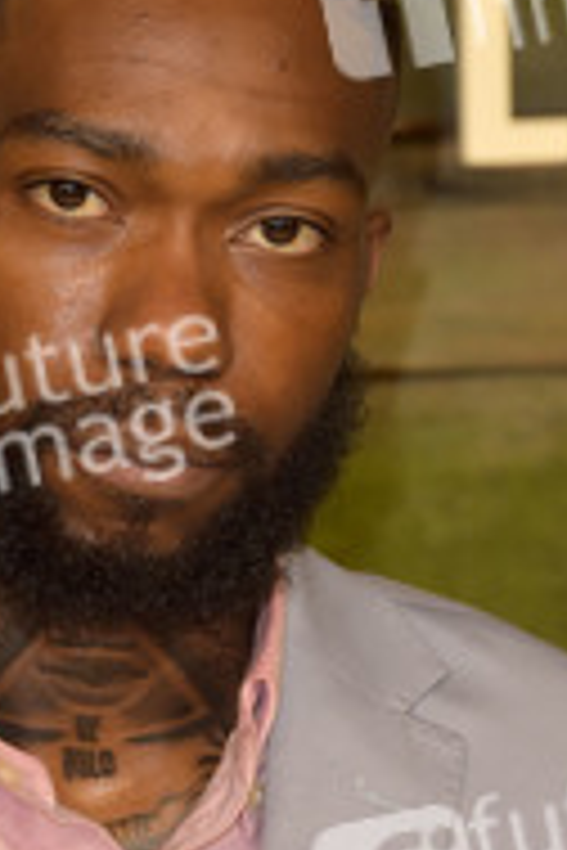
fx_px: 10512
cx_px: 137
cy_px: 648
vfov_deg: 4.6
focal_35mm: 445
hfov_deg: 3.1
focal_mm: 210
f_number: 7.1
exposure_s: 1/250
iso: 320
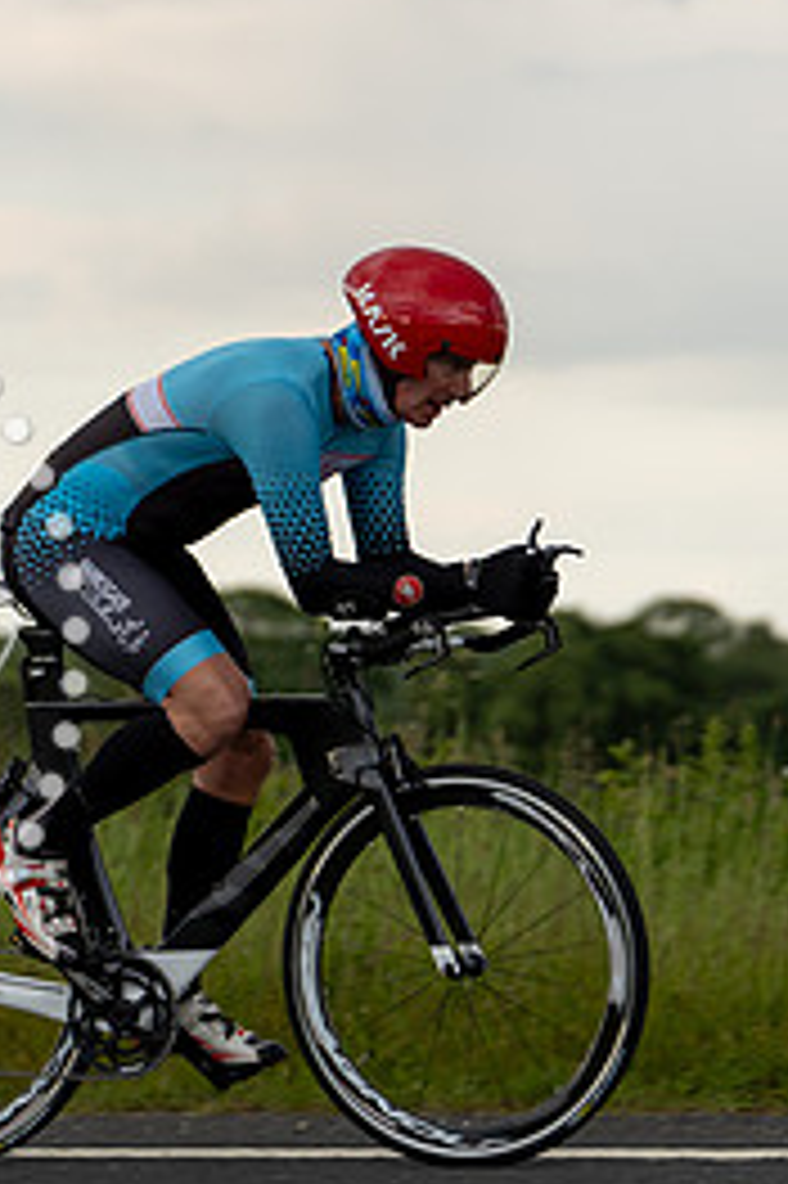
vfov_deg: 8.8
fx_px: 7693
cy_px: 460
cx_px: 287
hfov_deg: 5.9
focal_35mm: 234
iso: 250
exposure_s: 1/500
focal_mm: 97
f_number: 3.2
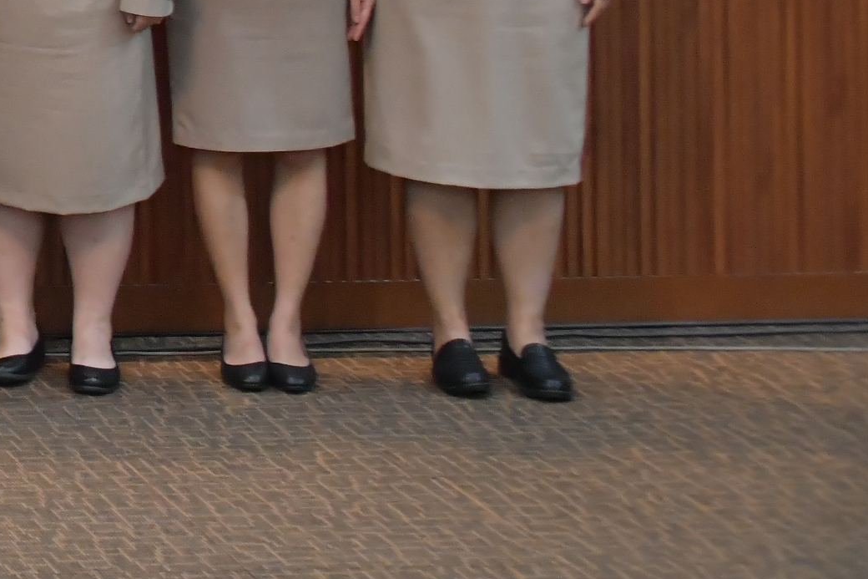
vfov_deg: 9.6
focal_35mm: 135
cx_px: -846
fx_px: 3254
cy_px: -514
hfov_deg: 13.2
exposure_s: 1/100
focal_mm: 34
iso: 2500
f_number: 6.3
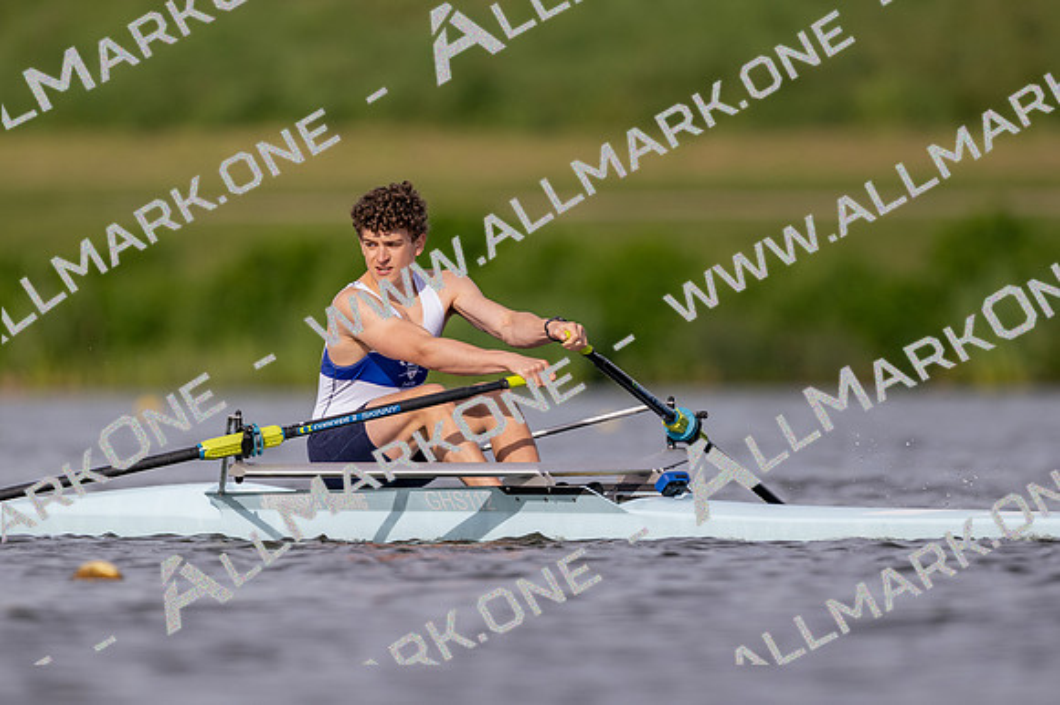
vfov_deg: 1.5
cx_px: 530
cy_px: 352
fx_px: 26484
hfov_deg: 2.3
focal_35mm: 900
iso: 250
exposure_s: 1/2500
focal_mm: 600
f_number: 4
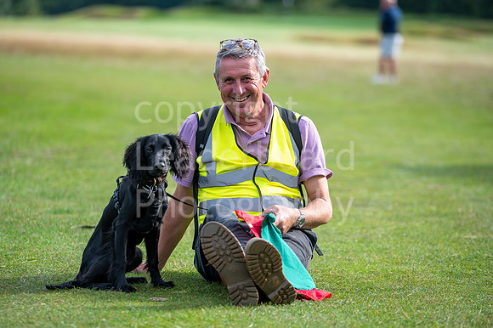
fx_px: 2737
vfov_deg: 6.9
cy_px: 164
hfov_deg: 10.3
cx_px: 246
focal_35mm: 200
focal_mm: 200
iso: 200
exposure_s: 1/1250
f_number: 4.5
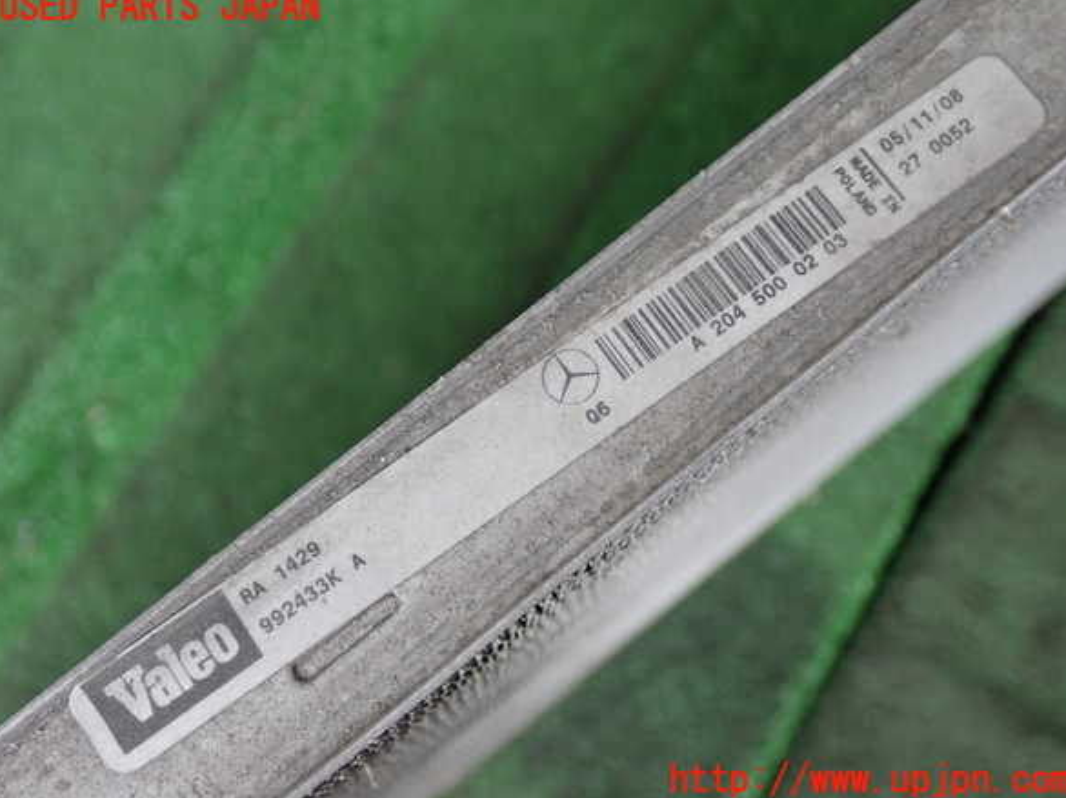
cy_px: 394
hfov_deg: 44.8
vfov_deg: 34.3
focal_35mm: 42
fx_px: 1293
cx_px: 535
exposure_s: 1/40
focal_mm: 7.31
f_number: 2.8
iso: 400
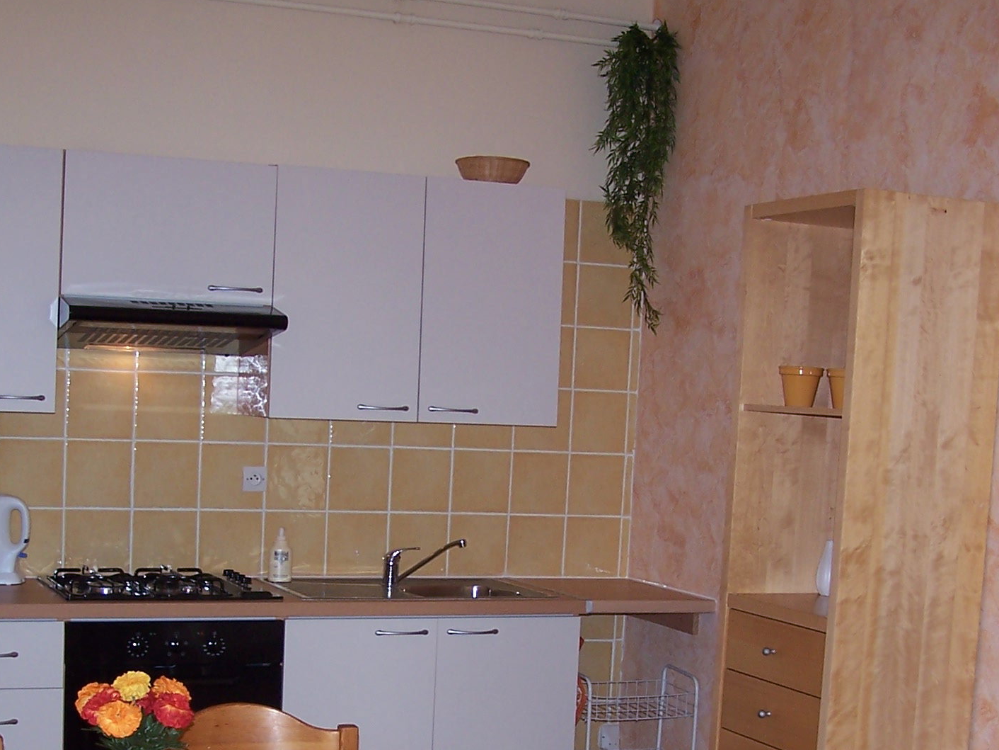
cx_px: 410
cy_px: 569
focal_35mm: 62
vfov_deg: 23.4
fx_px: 1789
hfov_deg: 31.1
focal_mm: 6.3
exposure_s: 1/60
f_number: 2.8
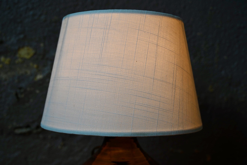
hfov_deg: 39.6
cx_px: 124
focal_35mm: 50
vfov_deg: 27.0
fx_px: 343
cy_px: 82
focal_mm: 50
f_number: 7.1
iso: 800
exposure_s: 1/200
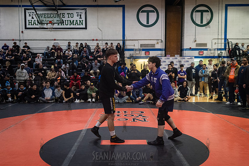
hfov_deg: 52.3
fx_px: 254
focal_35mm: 37
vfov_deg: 36.3
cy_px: 83
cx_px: 121
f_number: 4
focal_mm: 35
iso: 6400
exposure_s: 1/400
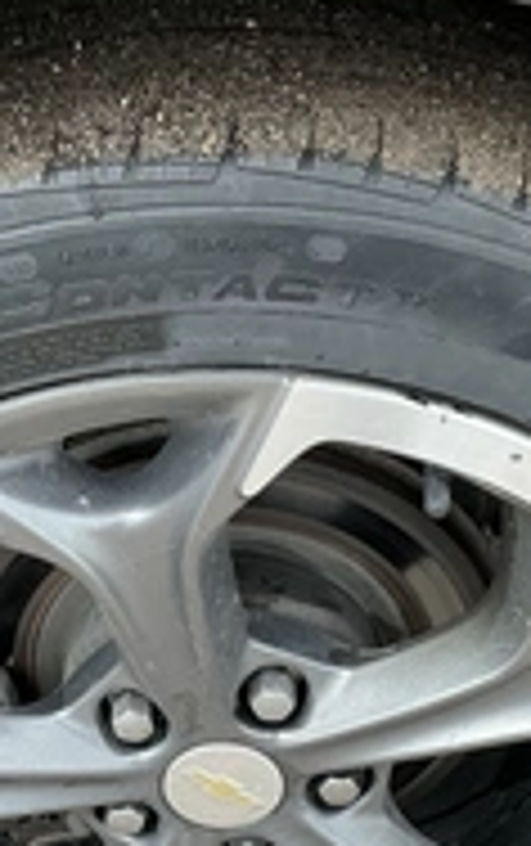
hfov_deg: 20.7
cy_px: 644
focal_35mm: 63
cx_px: 202
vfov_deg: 31.8
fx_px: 1454
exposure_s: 1/144
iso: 25
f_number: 1.8
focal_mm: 3
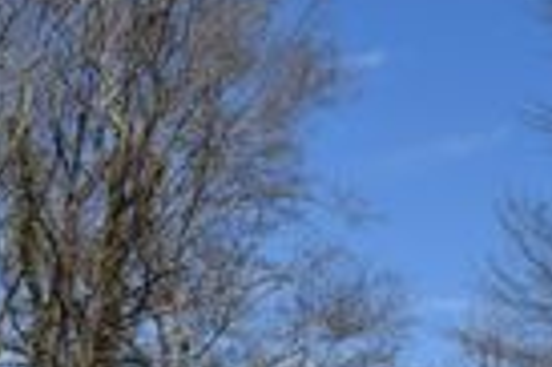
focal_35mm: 137
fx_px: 2095
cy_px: 546
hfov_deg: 13.6
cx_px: -403
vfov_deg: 9.7
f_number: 13
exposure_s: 1/200
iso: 100
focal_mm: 25
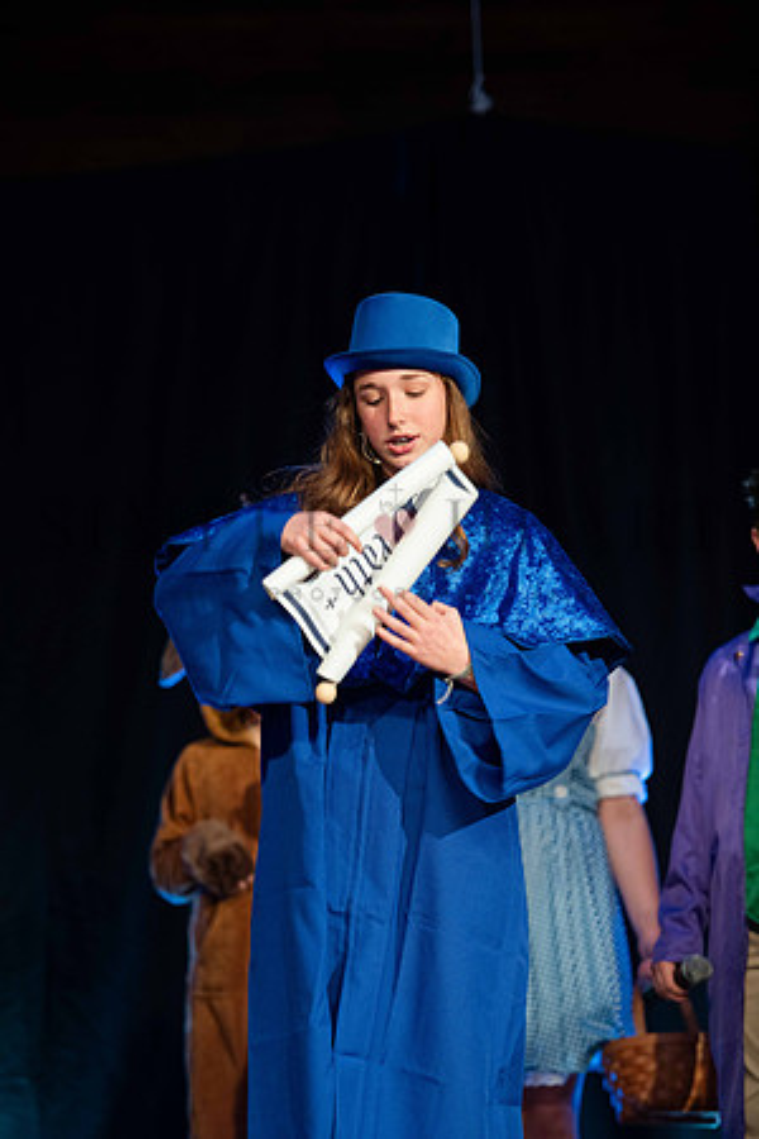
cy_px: 570
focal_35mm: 155
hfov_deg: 8.9
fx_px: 4901
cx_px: 380
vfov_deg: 13.2
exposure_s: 1/125
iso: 1000
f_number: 2.8
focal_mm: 155
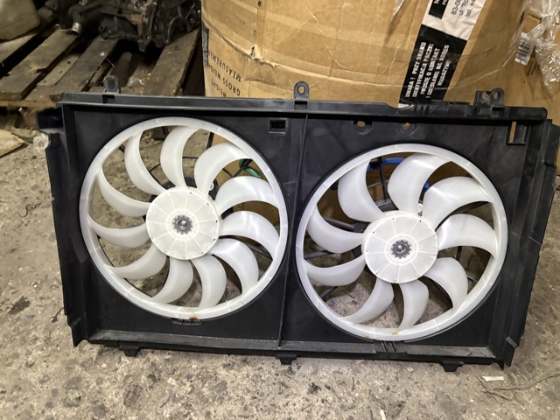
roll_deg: +1.2
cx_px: 280
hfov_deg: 67.3
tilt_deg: -43.5
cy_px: 210
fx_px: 421
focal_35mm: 26
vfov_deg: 53.1
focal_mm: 5.96
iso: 500
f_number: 1.6
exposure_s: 1/32
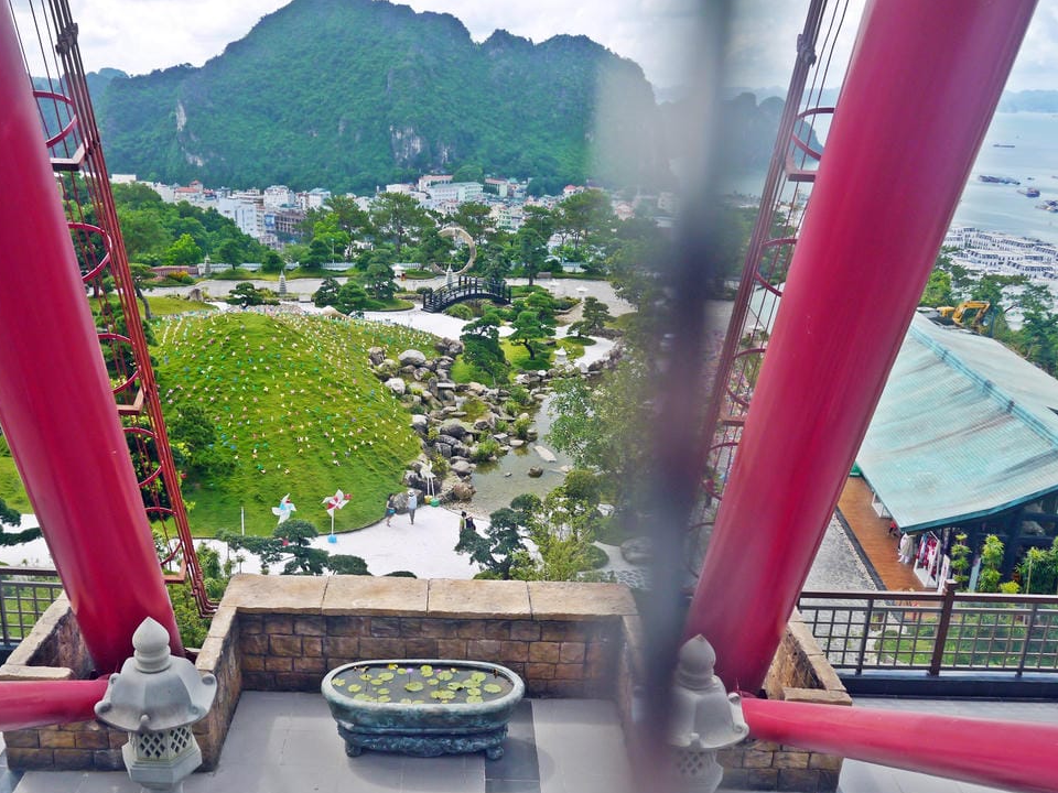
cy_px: 477
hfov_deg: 52.3
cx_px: 433
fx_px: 1070
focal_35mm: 35
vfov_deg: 40.5
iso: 160
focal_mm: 14
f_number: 6.3
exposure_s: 1/400
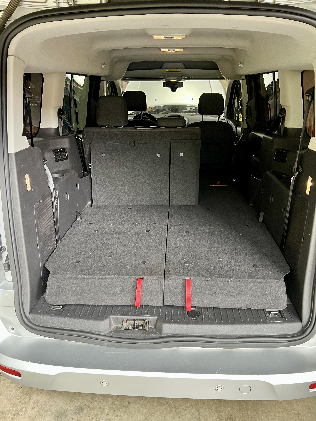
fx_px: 316
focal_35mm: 26
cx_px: 158
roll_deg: +1.6
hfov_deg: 53.1
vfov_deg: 67.3
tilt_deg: -20.9
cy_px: 210
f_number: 1.5
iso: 125
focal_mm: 5.7
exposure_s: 1/82
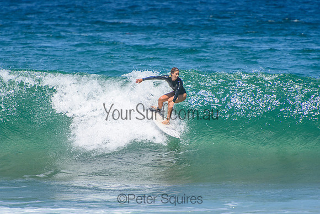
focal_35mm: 600
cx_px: 160
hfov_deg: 3.4
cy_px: 107
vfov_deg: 2.3
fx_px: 5334
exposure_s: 1/2000
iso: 360
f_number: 5.6
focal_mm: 400
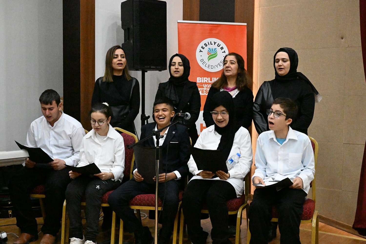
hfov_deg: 42.7
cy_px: 122
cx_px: 183
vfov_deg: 29.2
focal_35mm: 46
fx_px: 468
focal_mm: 46
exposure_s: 1/200
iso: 32000
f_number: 8
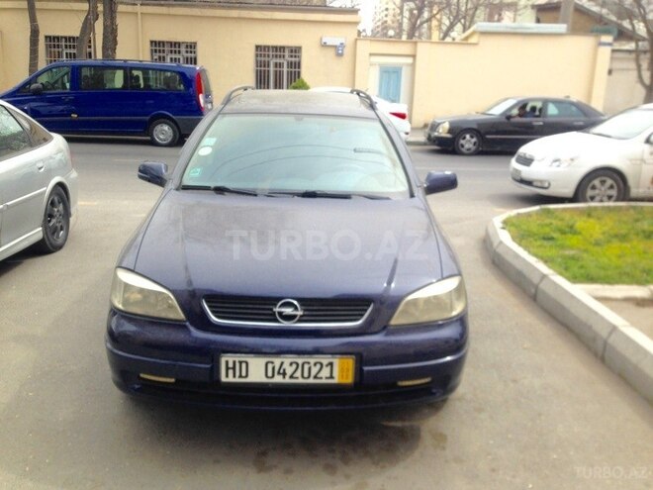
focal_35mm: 33
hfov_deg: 55.4
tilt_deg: -12.6
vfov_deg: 42.9
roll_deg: -1.6
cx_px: 326
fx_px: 623
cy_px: 245
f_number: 2.4
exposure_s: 1/653
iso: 50
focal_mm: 4.12
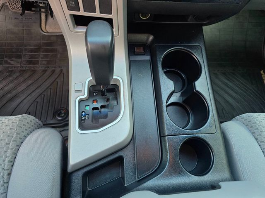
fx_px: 176
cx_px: 132
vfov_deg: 58.9
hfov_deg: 73.9
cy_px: 99
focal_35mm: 23
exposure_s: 1/120
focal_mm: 6.3
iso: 400
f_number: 1.7
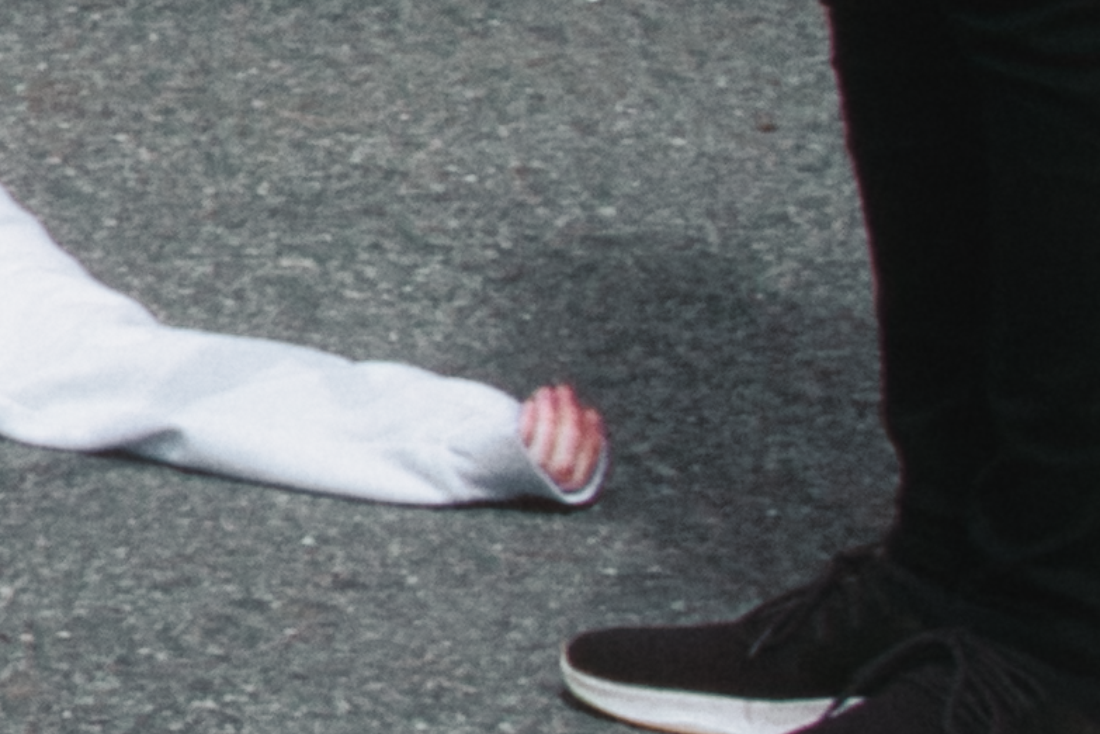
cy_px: -453
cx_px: -2001
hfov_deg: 6.8
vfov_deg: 4.9
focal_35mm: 276
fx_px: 8433
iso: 125
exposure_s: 1/25
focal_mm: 24
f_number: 22
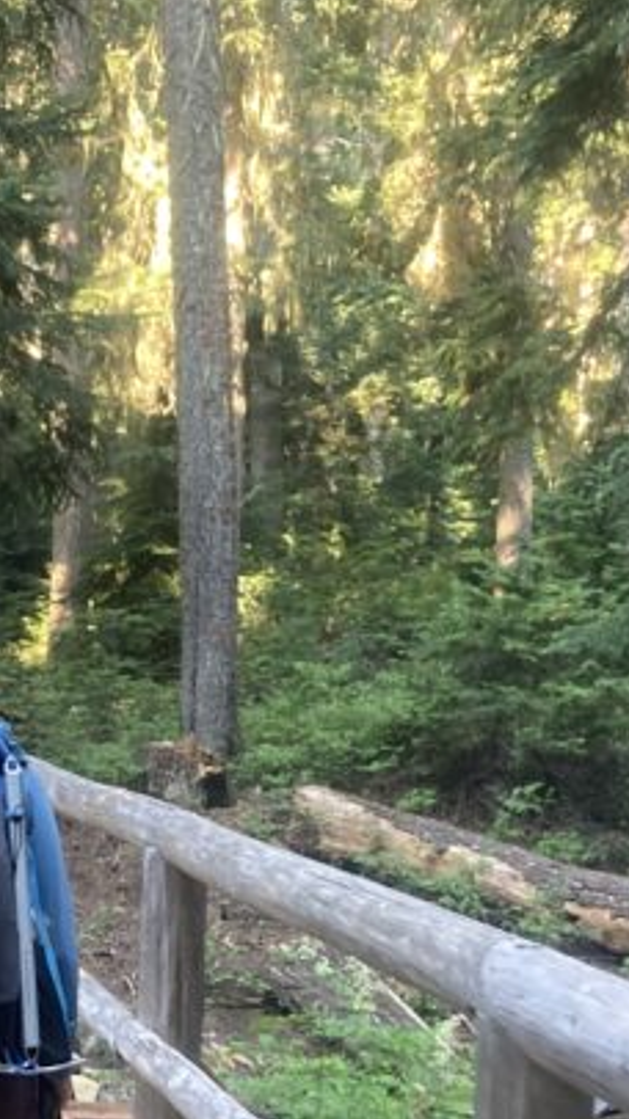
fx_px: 2286
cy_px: 860
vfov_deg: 27.1
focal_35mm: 77
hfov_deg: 15.2
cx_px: -94
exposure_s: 1/79
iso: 80
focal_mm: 3.99
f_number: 1.8
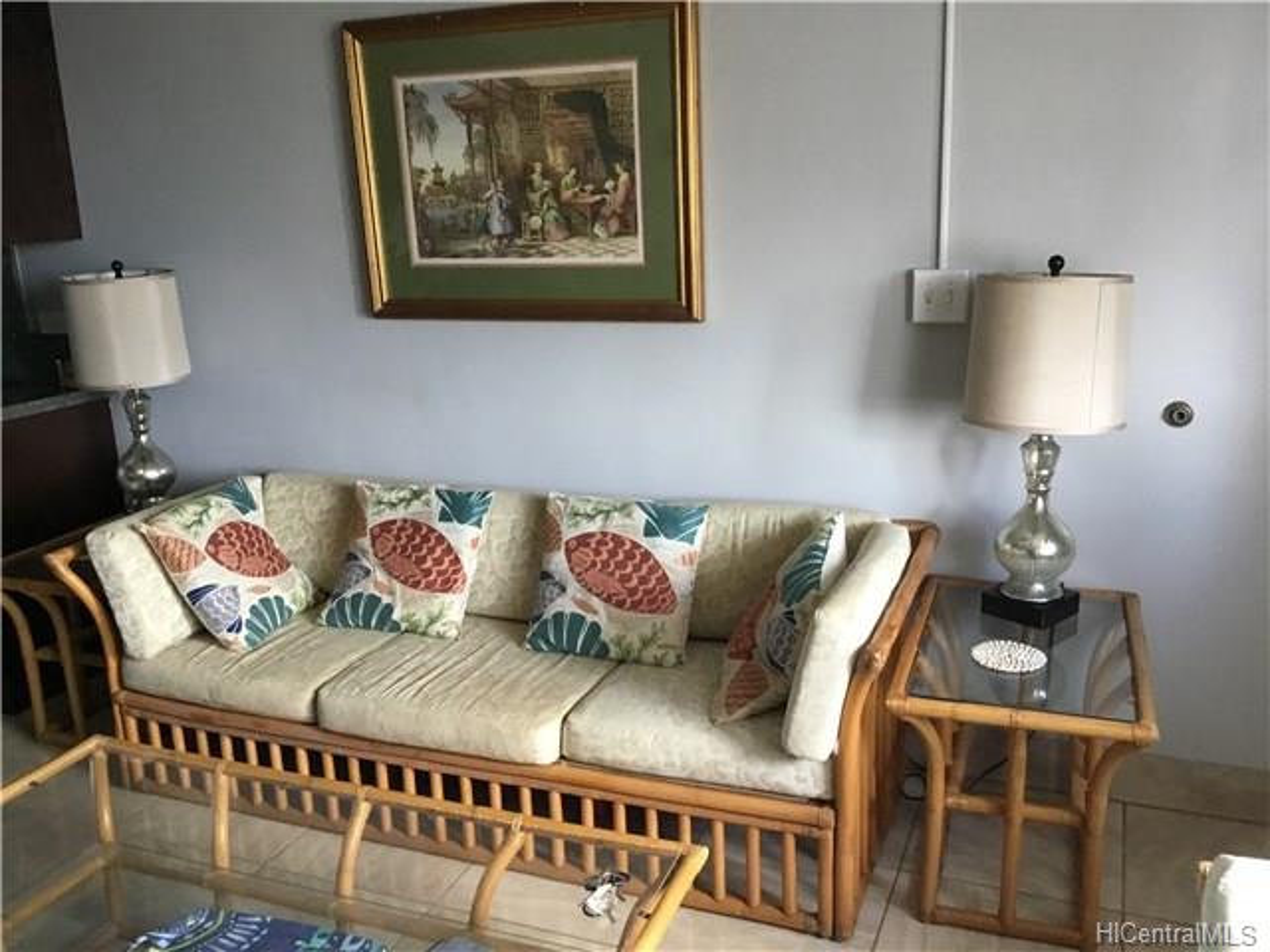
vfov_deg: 45.4
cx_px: 635
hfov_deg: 58.4
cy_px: 476
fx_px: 1137
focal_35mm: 31
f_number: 2.4
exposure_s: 1/30
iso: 160
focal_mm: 3.3
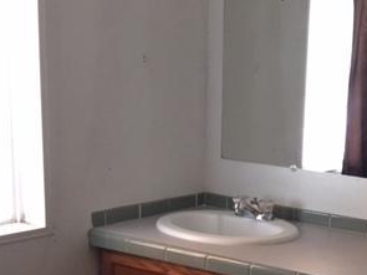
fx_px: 668
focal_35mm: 63
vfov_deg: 22.8
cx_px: 362
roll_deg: -4.7
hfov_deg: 28.9
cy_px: 238
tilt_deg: -13.1
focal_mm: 4.15
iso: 250
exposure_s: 1/24
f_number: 2.2
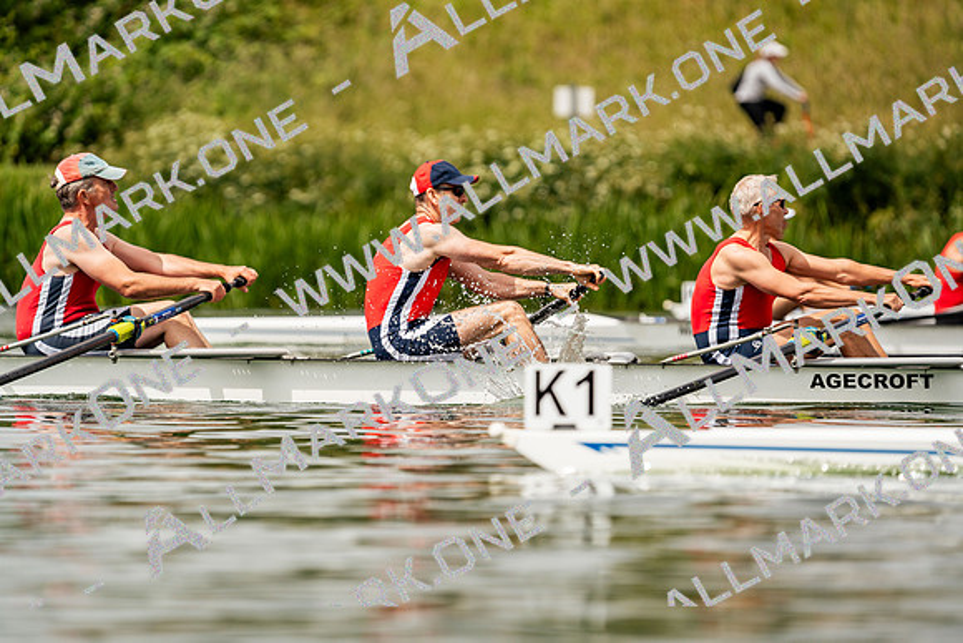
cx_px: 482
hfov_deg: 4.6
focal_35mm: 452
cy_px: 322
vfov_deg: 3.0
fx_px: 12093
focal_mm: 452
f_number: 6.3
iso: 160
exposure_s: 1/2000
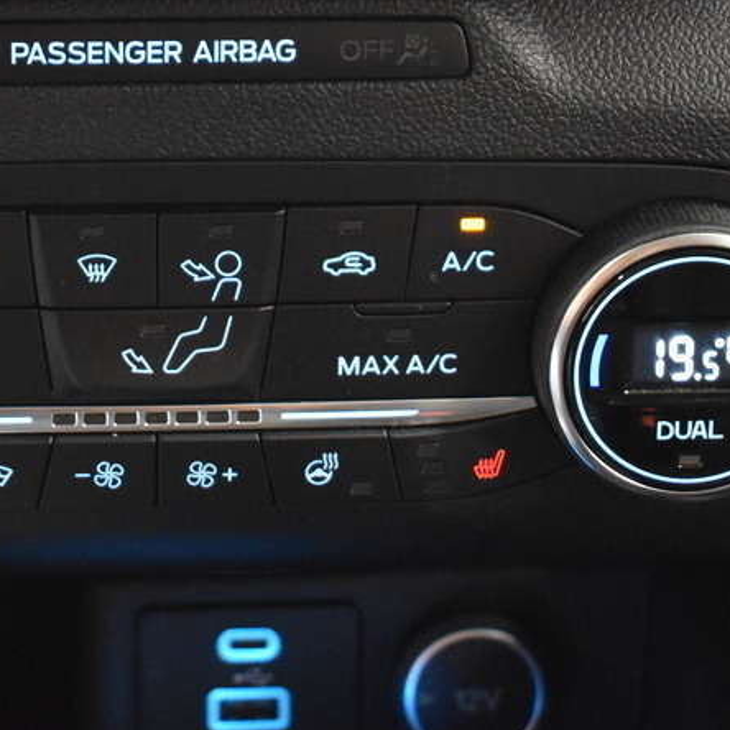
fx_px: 2995
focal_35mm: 126
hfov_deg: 13.8
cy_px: -112
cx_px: 159
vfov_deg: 13.6
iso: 3200
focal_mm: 27
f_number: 4
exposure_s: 1/20
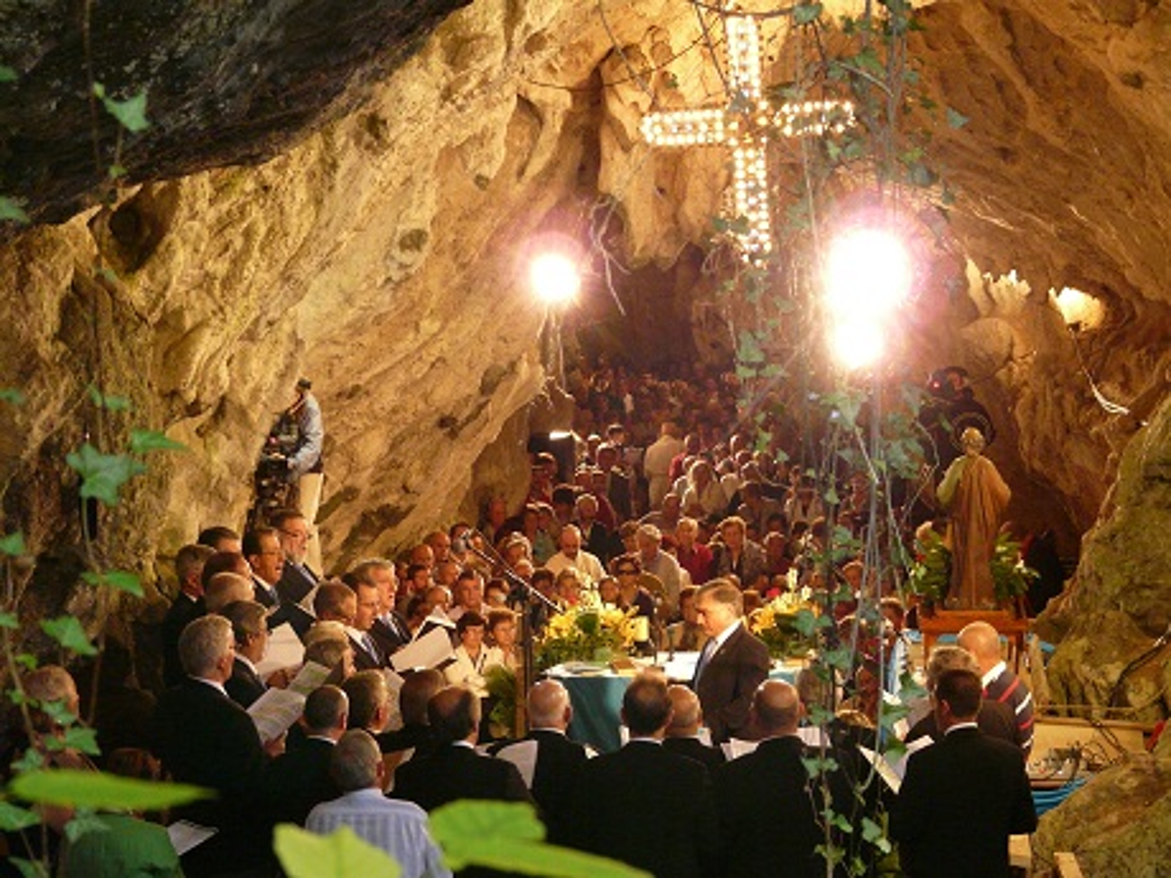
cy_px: 439
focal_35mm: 89
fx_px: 3011
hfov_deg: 22.0
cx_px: 586
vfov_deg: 16.6
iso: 400
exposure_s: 1/40
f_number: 3.6
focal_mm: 14.7
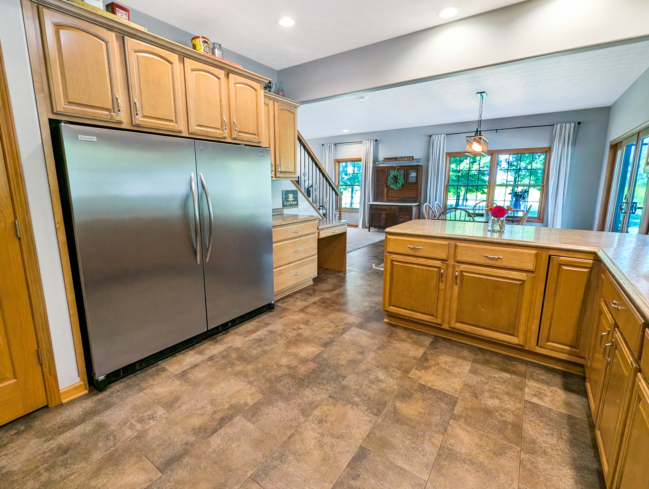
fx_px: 282
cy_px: 237
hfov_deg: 98.1
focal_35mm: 15
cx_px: 313
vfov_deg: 81.9
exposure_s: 1/60
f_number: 2.2
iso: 77
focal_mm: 1.95
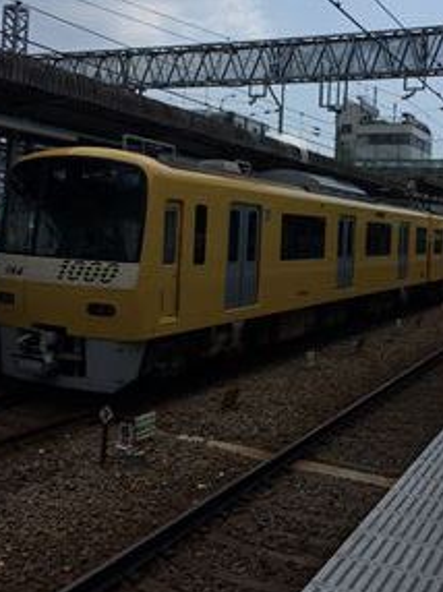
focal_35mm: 42
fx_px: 718
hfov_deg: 34.1
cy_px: 211
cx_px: 284
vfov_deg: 44.3
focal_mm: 4.12
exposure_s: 1/3425
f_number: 2.2
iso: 40
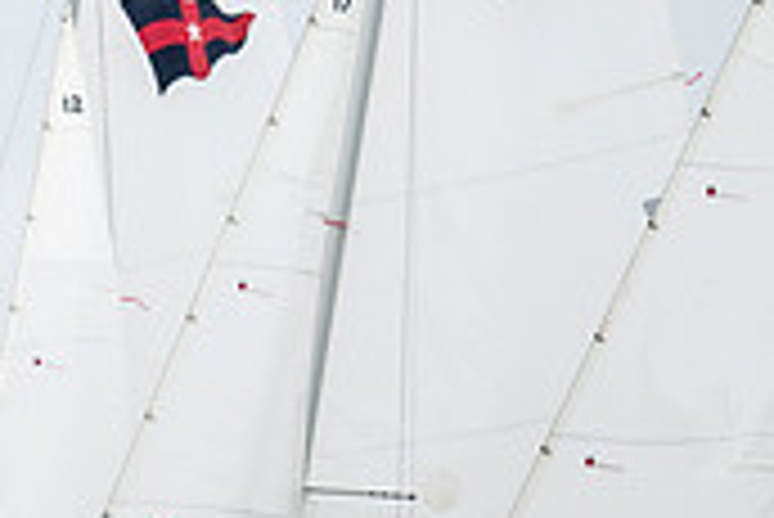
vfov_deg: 1.4
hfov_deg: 2.0
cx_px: 117
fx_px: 21797
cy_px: -218
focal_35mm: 1013
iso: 125
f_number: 4
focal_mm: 300
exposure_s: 1/1600
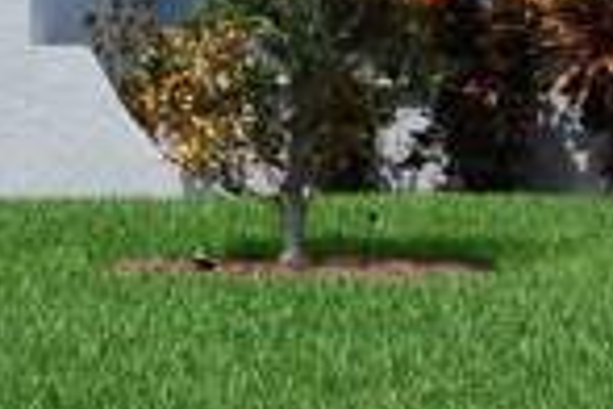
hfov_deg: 10.8
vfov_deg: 7.3
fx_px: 3196
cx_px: -108
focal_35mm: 188
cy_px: -81
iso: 100
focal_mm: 23
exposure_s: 1/250
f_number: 8
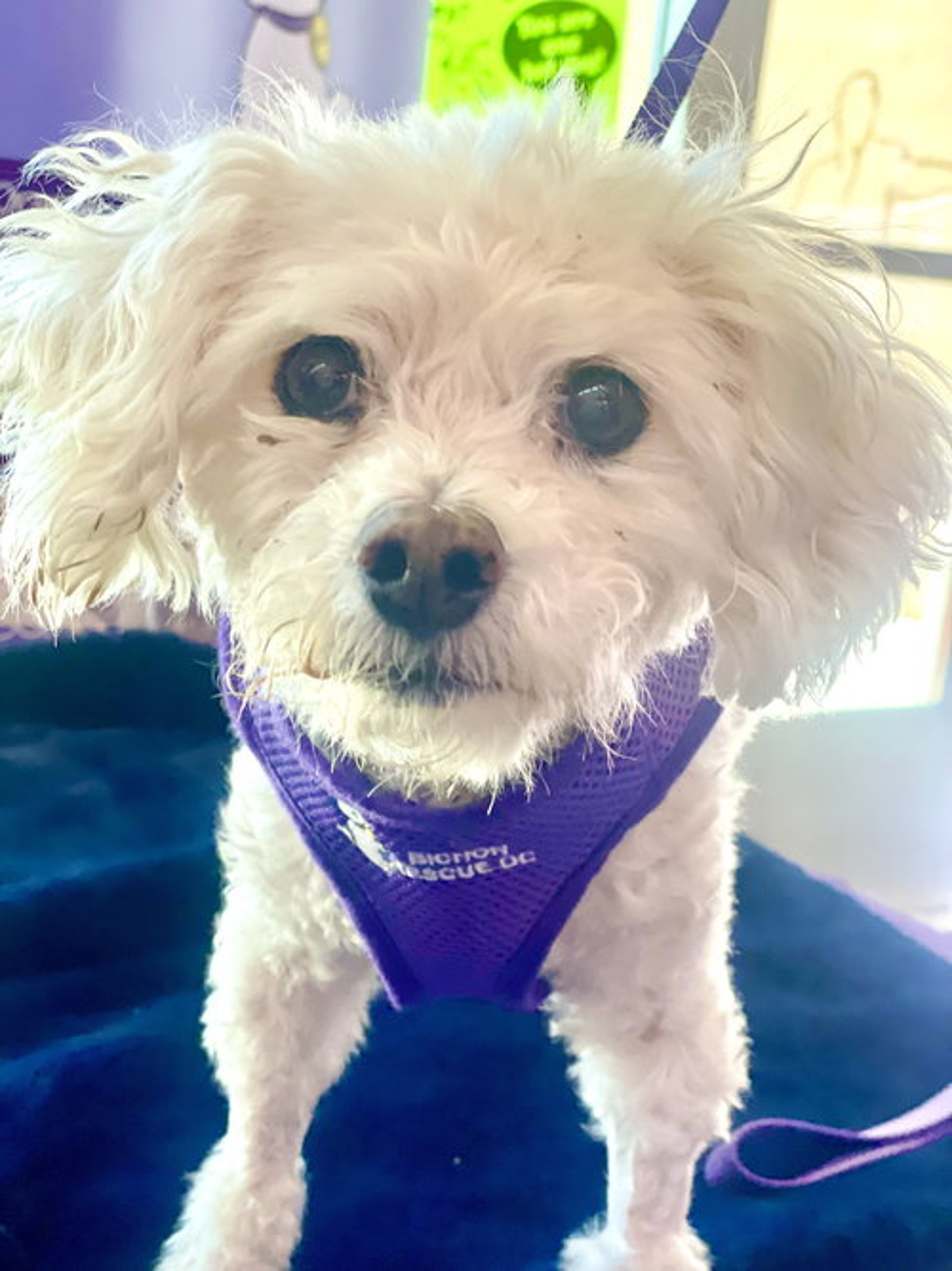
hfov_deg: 28.0
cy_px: 636
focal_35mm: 52
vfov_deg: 36.8
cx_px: 476
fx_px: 1907
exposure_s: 1/122
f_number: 2
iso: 250
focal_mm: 6
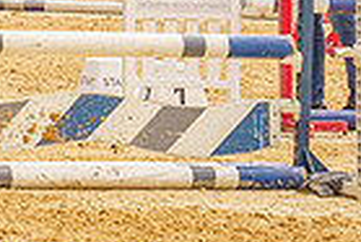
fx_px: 5471
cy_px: -196
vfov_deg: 2.5
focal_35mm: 545
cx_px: -210
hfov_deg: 3.8
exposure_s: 1/1600
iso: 800
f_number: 5.6
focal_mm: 129
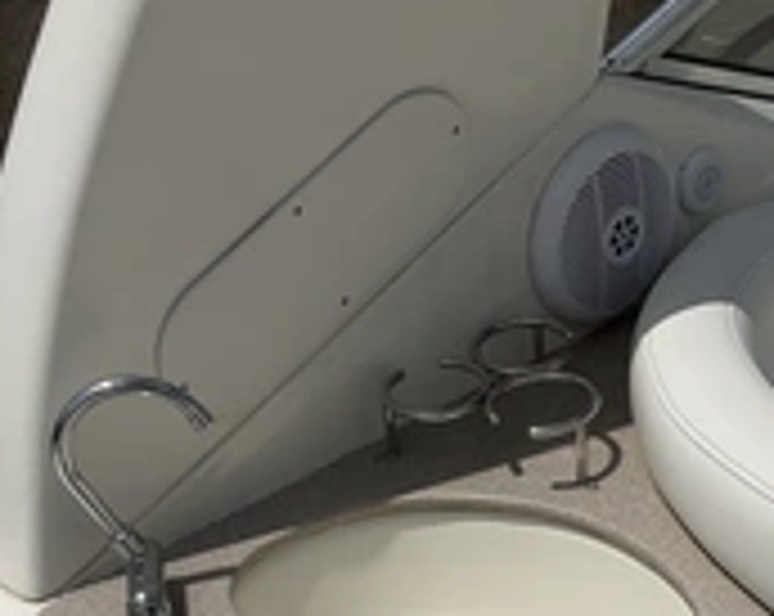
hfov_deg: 28.7
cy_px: 661
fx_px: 1509
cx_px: 472
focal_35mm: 66
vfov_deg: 22.0
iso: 25
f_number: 1.8
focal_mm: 3
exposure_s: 1/12658
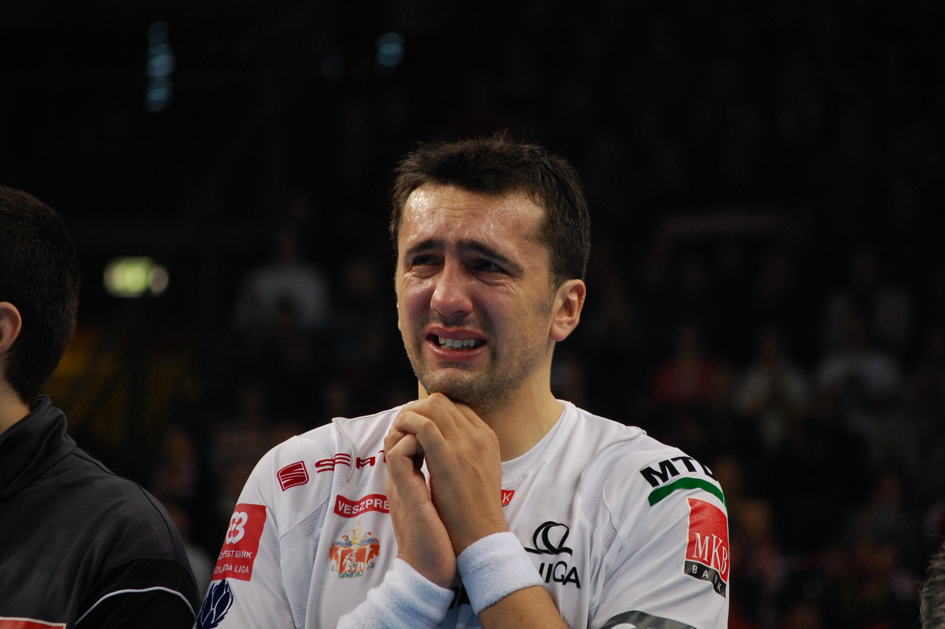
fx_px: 6294
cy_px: 314
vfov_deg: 5.7
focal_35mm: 240
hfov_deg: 8.6
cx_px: 472
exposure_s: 1/160
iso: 800
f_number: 5.3
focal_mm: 160
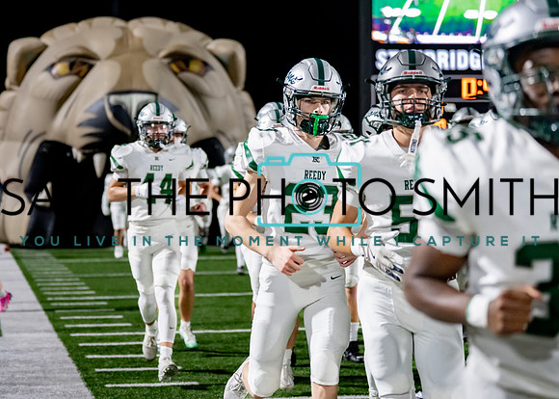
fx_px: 1574
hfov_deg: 20.1
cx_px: 203
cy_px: 185
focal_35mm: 99
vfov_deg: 14.4
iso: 4000
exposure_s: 1/1250
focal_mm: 72
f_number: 2.8
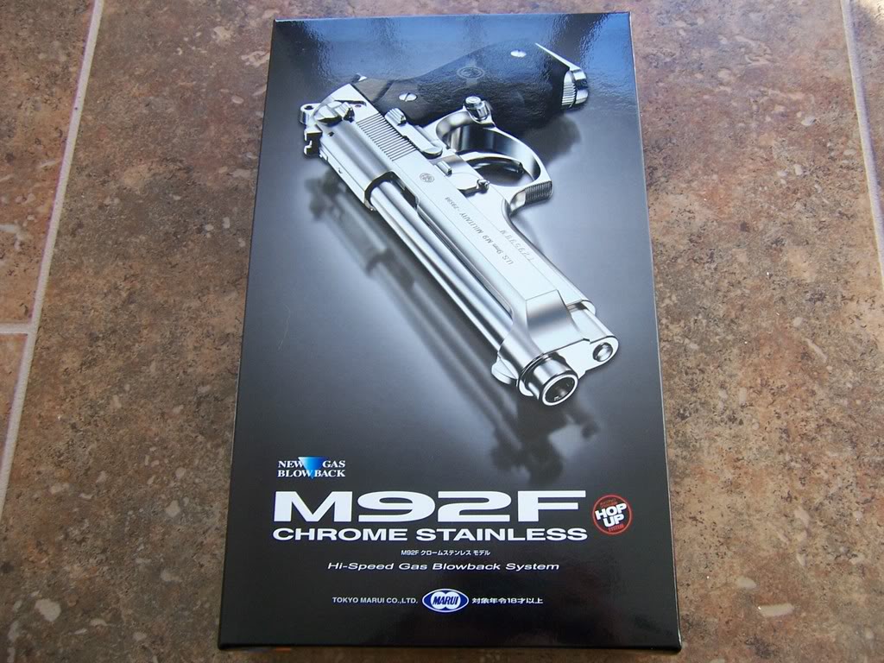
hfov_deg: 55.4
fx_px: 843
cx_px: 442
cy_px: 332
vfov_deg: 42.9
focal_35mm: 33
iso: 100
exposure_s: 1/30
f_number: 3.4
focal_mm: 5.5
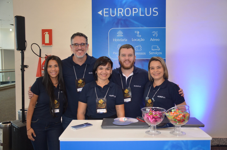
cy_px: 75
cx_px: 114
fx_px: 217
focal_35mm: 34
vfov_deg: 38.2
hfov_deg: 55.2
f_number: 3.8
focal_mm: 23
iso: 400
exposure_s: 1/80
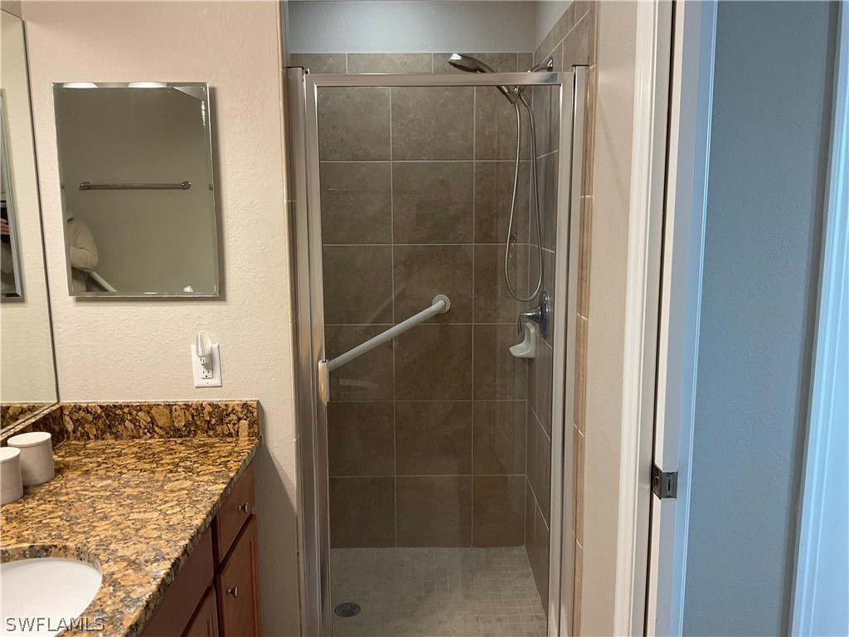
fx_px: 711
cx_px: 424
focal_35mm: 29
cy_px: 318
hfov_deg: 61.7
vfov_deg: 48.2
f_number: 1.8
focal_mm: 3
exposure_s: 1/60
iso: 100
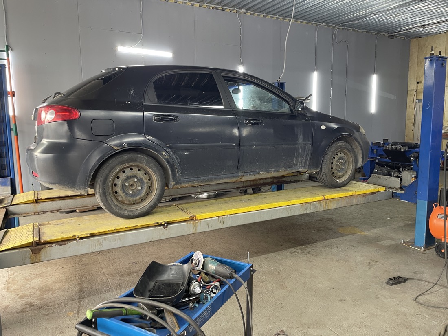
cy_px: 168
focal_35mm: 26
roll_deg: +0.1
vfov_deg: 53.1
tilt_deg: -6.2
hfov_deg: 67.3
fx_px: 336
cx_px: 224
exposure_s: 1/76
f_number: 1.6
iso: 125
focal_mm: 4.2
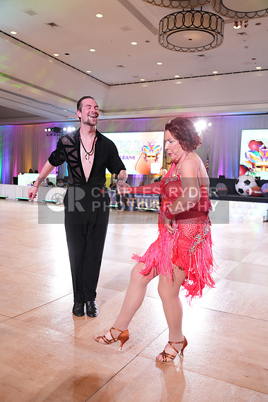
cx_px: 134
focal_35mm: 30
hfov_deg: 43.6
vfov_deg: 61.9
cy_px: 201
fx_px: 335
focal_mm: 30
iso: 3200
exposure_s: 1/400
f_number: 4
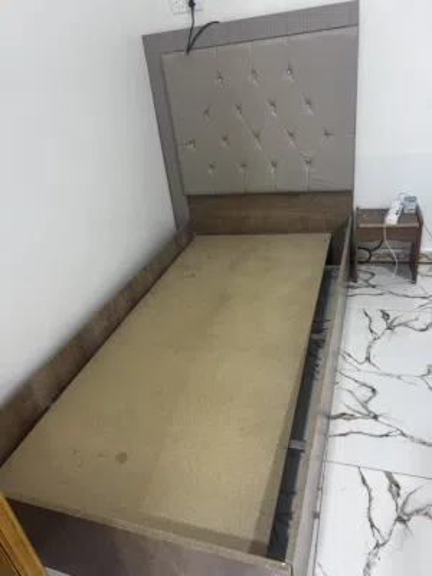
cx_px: 216
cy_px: 288
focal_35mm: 26
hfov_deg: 53.1
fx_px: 433
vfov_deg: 67.3
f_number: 1.5
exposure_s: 1/50
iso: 100
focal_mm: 5.7
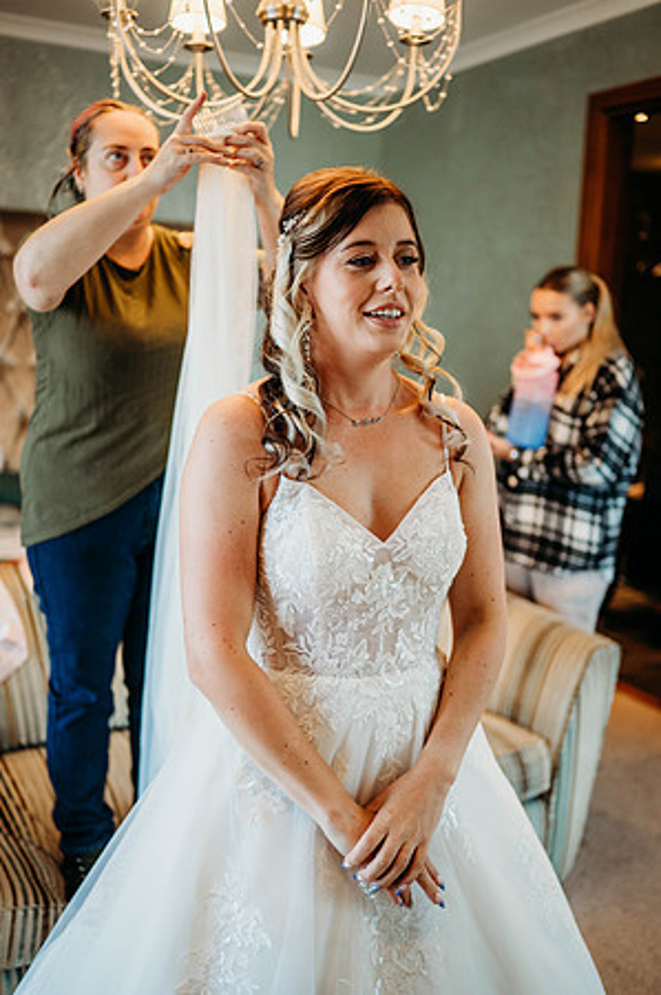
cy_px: 498
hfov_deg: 37.8
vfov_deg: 54.5
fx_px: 966
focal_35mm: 35
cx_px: 330
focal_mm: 35
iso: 450
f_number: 1.8
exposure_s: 1/200
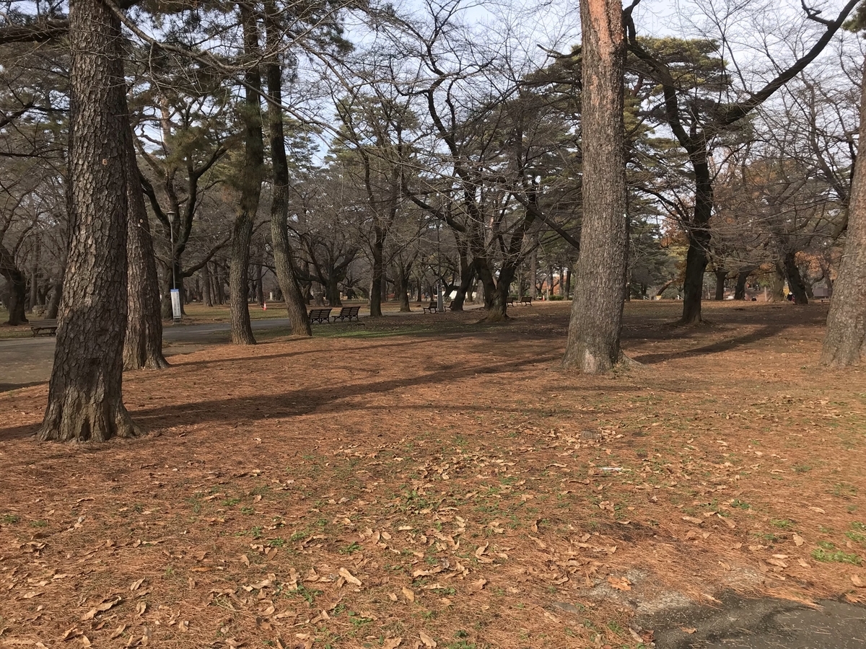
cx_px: 433
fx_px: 700
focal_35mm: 28
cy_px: 324
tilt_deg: -0.1
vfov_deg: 49.7
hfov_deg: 63.4
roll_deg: +1.0
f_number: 1.8
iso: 20
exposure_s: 1/630
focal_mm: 3.99
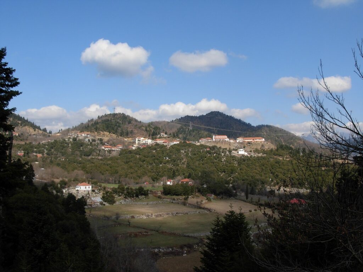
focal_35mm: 38
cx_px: 182
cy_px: 136
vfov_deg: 37.7
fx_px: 398
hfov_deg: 49.0
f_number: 4.9
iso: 79
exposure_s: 1/575
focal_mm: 6.3
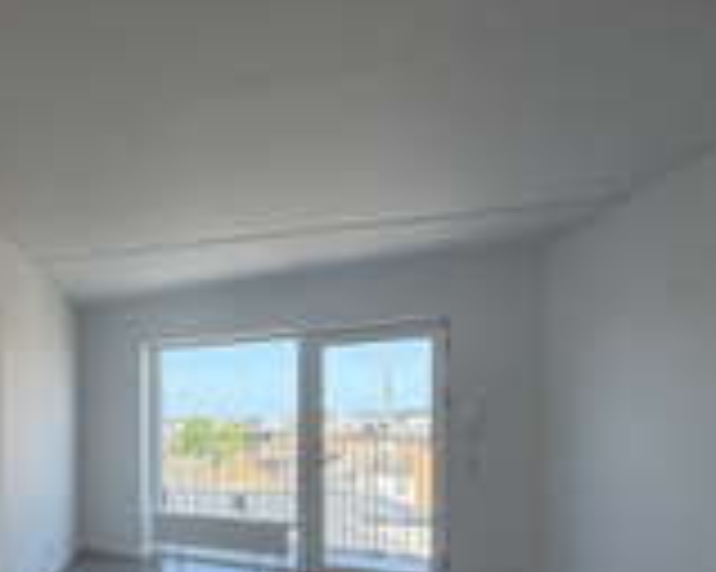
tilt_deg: -1.1
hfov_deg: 42.9
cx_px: -79
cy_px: 441
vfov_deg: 44.0
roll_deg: +0.8
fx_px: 678
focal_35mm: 32
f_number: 2.2
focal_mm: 2.22
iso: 64
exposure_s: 1/169
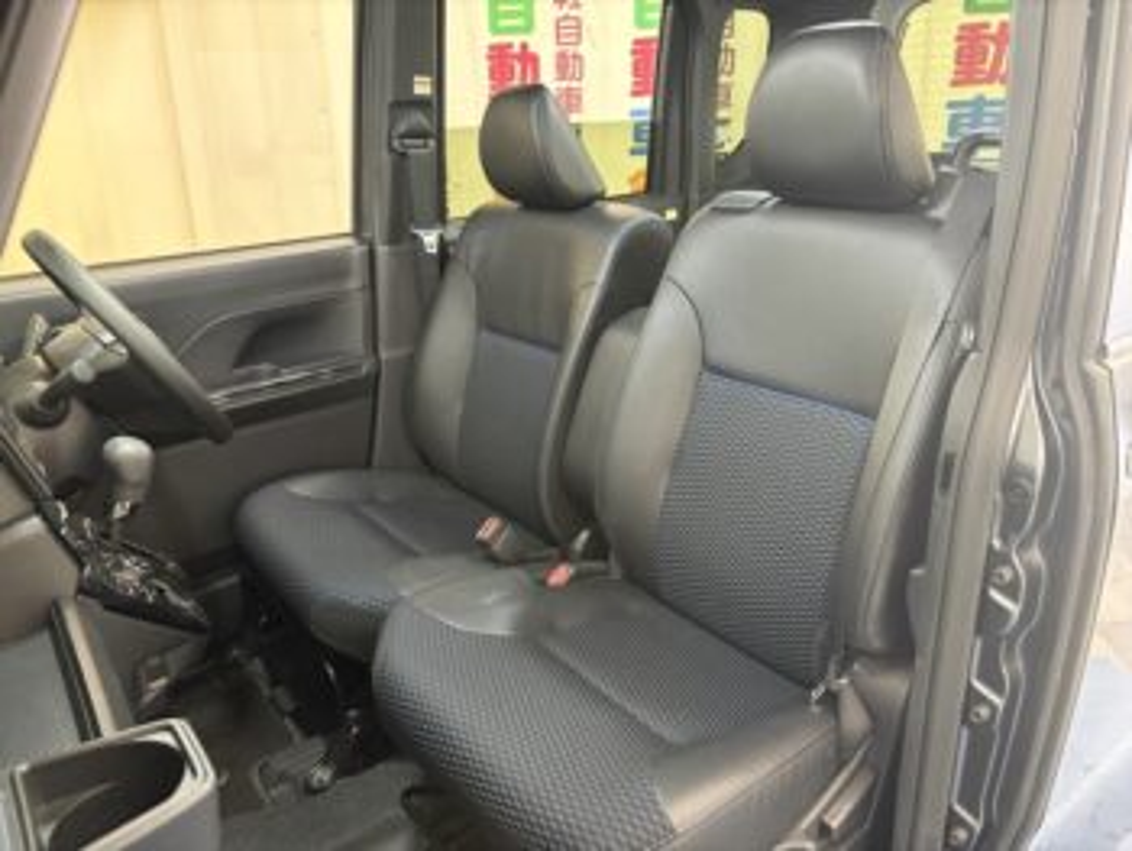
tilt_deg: -17.6
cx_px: 566
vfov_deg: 53.1
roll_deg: +1.6
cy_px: 426
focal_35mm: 26
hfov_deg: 67.3
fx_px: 851
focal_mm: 5.96
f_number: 1.6
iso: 400
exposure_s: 1/33
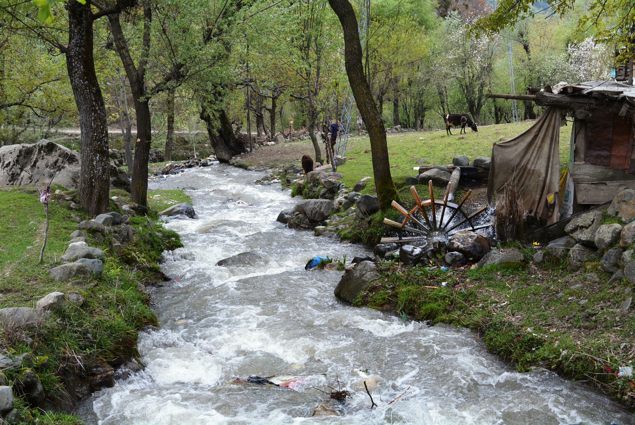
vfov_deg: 28.1
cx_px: 318
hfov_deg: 41.1
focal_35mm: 48
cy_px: 212
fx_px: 847
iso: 200
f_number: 8
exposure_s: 1/250
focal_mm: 32
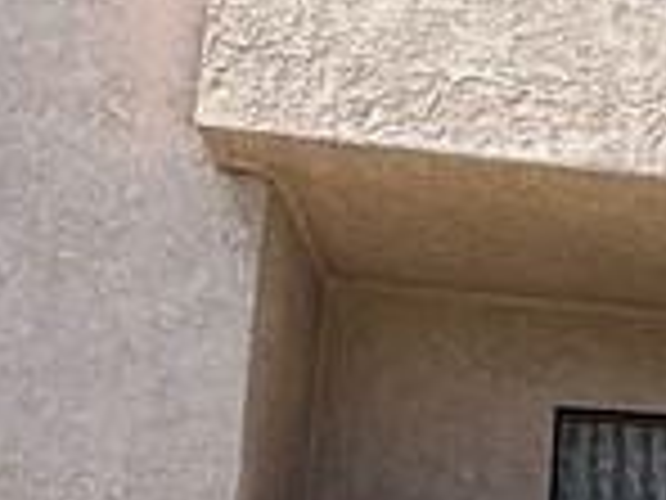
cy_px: 545
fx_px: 1866
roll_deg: +0.0
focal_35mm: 97
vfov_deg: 14.9
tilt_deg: +11.9
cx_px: 1318
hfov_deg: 16.0
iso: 50
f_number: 2.2
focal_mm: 2.22
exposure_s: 1/1285
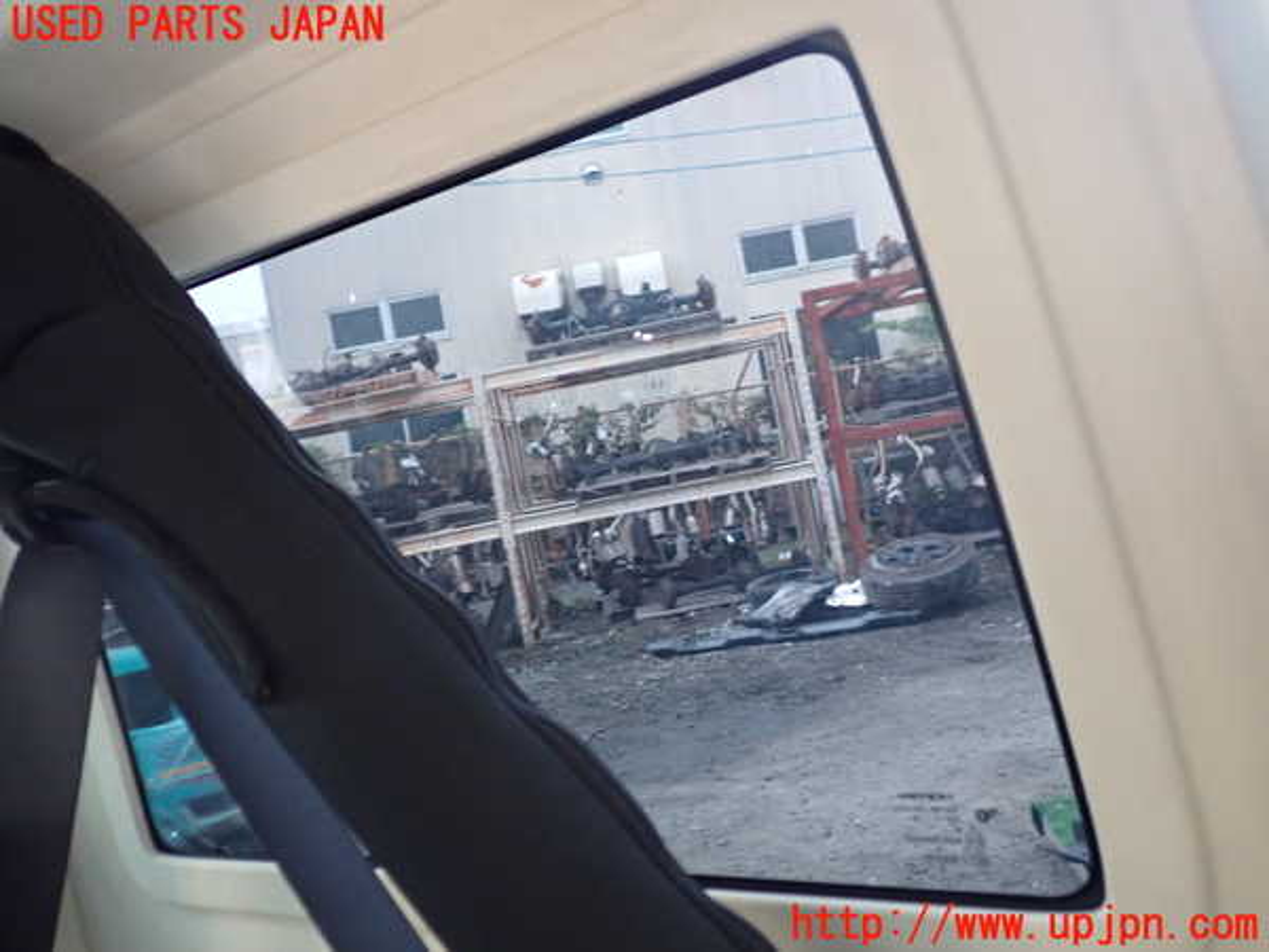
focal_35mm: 30
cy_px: 476
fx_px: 1100
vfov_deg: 46.8
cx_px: 634
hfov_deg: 60.0
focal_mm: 5.4
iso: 500
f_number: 2.3
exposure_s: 1/30
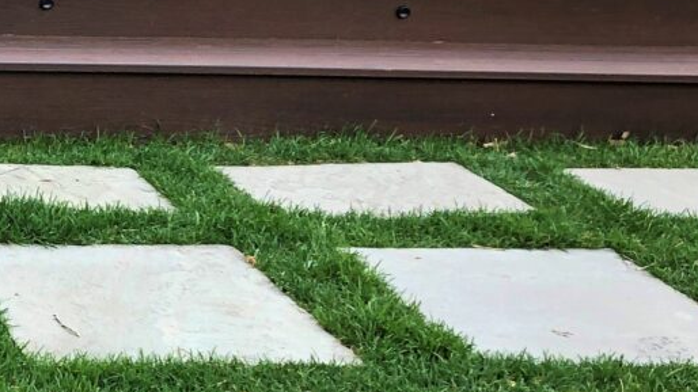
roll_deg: -2.4
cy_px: 152
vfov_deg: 10.6
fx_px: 2110
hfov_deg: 16.1
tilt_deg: -19.0
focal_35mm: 114
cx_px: -527
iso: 20
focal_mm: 4
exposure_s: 1/221
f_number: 1.8
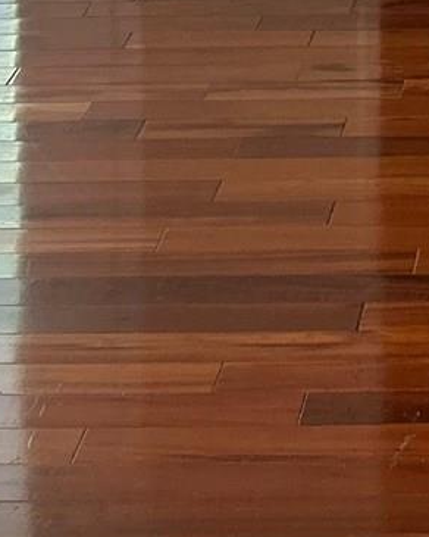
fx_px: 2539
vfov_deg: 11.1
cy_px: -487
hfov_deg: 9.3
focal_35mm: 160
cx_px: 710
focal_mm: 5.7
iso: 160
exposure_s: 1/60
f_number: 1.5
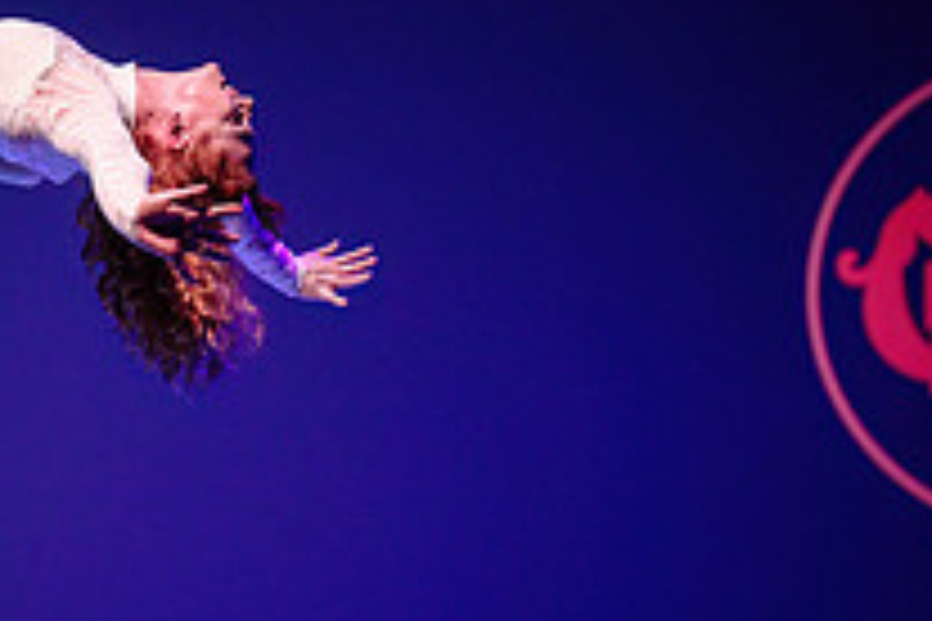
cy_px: 460
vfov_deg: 8.5
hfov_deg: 12.8
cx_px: 529
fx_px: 4168
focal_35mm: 161
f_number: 1.2
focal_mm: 50
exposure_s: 1/400
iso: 1600
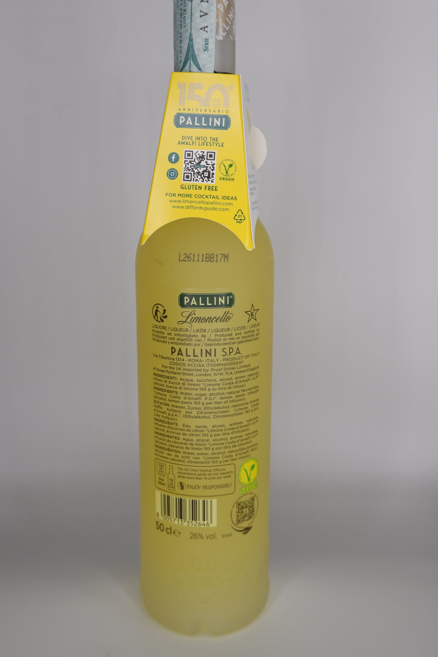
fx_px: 620
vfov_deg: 55.6
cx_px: 205
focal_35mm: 34
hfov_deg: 38.9
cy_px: 286
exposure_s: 1/240
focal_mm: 20.9
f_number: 5
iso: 200
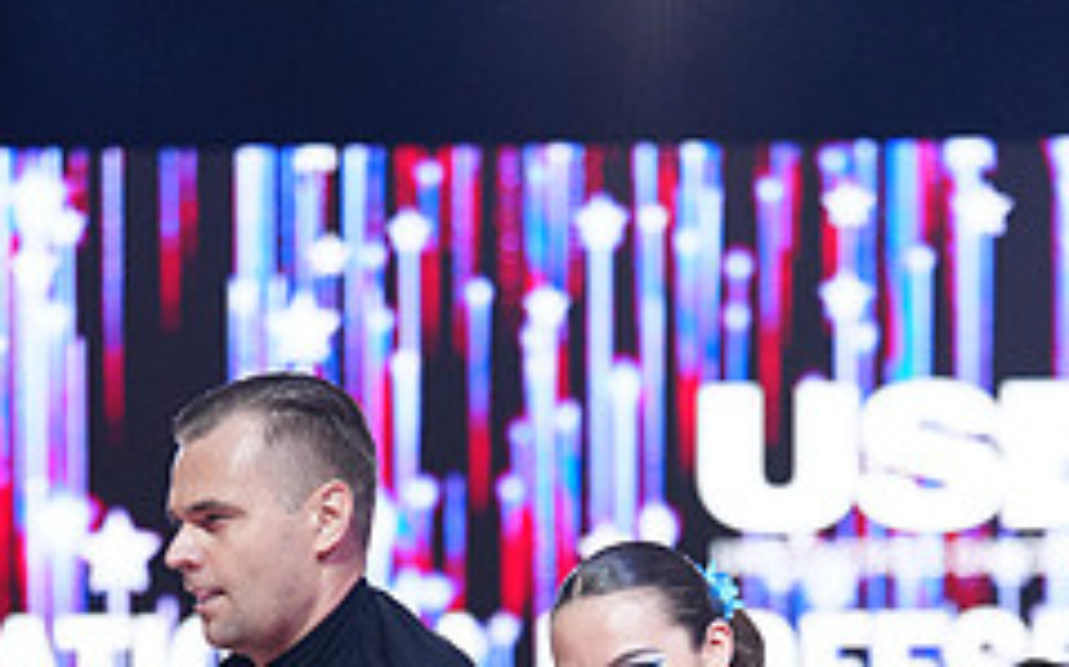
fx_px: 6056
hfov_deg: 10.1
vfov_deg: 6.2
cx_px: 575
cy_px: 1213
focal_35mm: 208
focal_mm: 84
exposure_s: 1/500
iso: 2000
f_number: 2.8
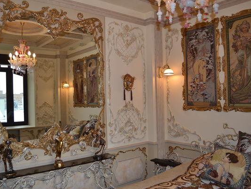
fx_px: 218
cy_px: 96
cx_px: 109
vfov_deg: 46.8
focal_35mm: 30
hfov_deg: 59.7
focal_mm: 18
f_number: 4
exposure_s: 1/125
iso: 280
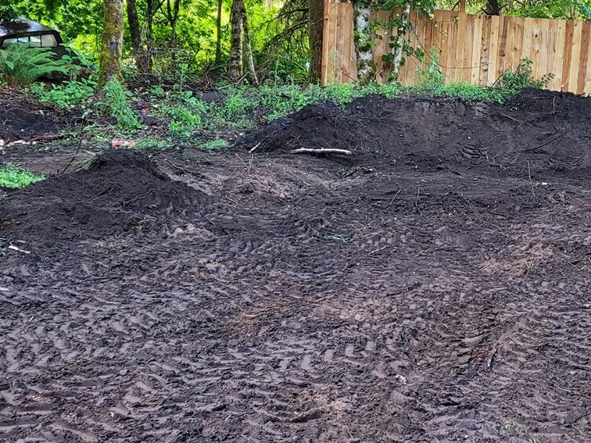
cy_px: 160
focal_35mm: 55
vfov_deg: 26.5
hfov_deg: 34.2
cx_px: 446
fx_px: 939
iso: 160
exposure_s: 1/119
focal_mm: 5.4
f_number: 1.8
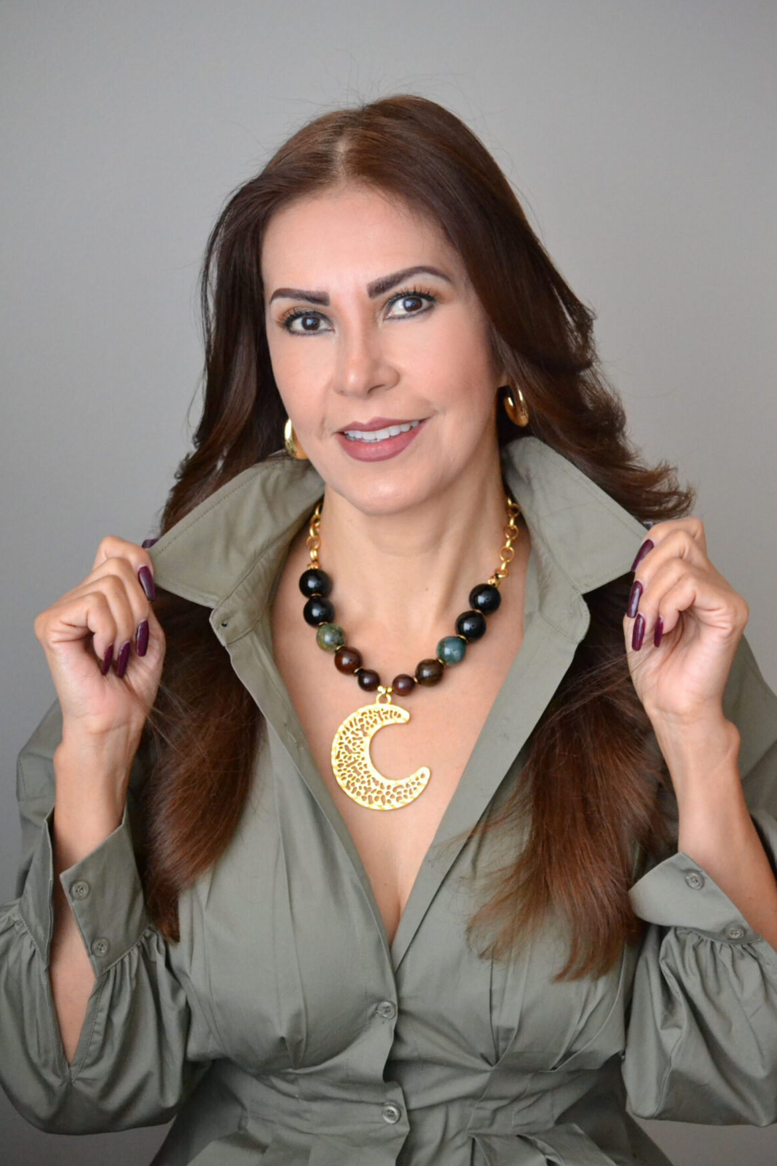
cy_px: 586
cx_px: 394
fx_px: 4080
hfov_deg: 10.9
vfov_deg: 16.3
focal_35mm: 126
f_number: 4.2
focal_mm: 82
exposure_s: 1/125
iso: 3200
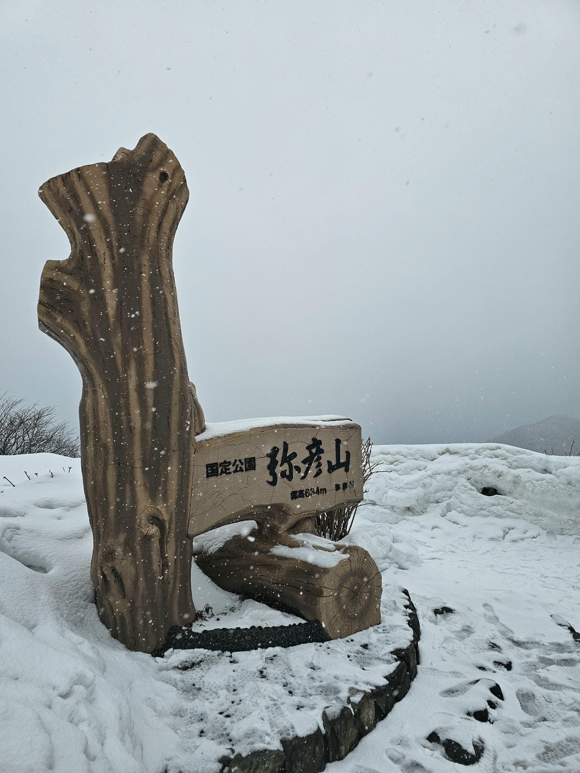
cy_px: 386
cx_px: 290
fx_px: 514
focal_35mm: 23
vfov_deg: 73.9
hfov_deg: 58.9
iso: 20
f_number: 1.7
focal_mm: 6.3
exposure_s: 1/1179
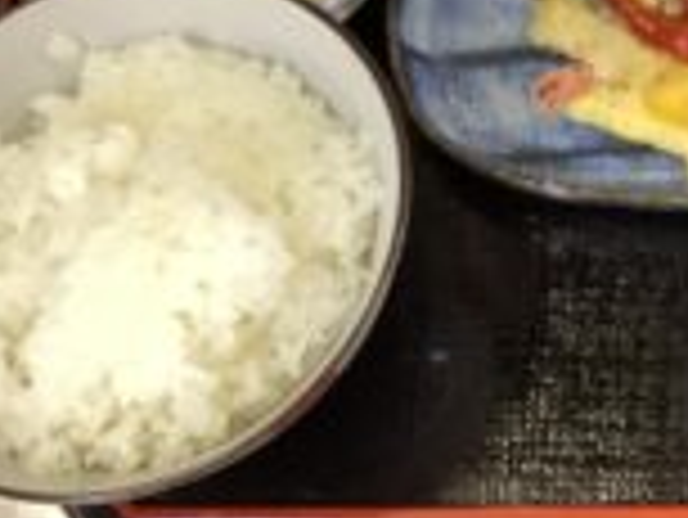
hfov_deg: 24.0
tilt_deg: -63.6
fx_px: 1512
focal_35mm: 76
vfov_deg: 18.8
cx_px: 753
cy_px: -16
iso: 250
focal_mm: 3.3
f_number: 2.4
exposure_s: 1/50
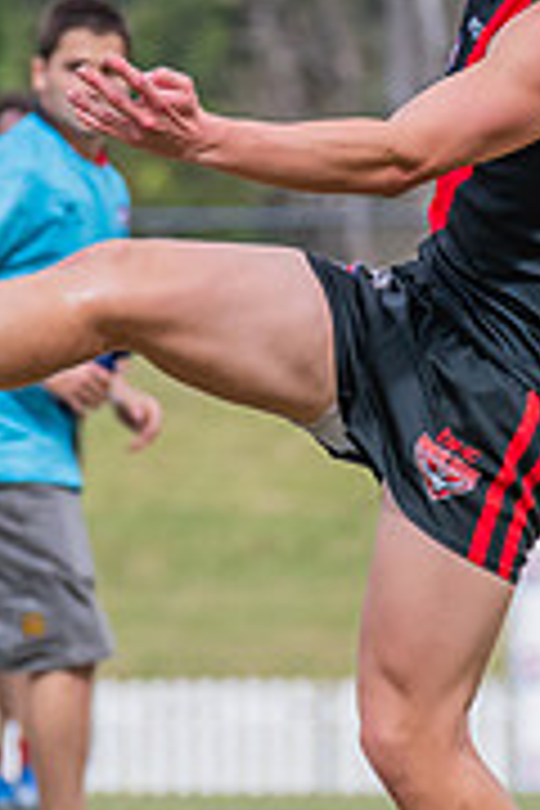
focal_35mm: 1261
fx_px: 28370
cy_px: 488
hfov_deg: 1.1
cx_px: 386
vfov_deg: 1.6
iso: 800
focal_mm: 310
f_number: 9
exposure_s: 1/1250
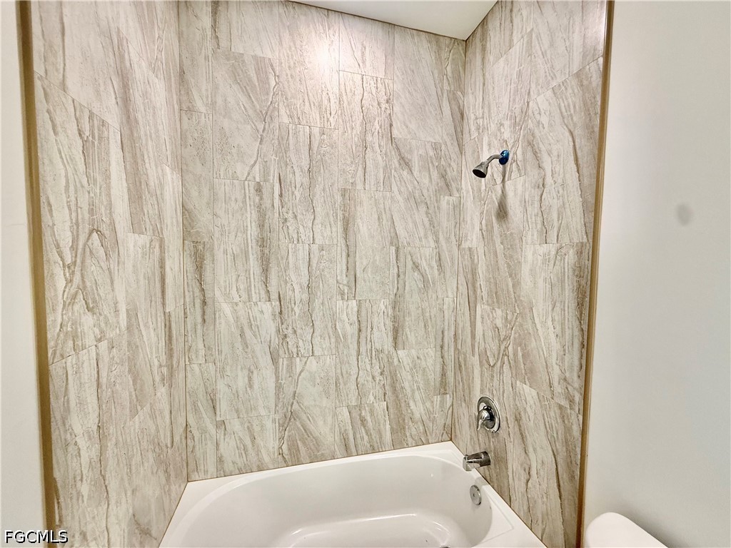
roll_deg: -1.2
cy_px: 274
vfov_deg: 85.7
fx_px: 296
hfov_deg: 102.1
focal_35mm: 14
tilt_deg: -4.3
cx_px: 366
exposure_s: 1/120
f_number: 2.2
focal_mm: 2.22
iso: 200
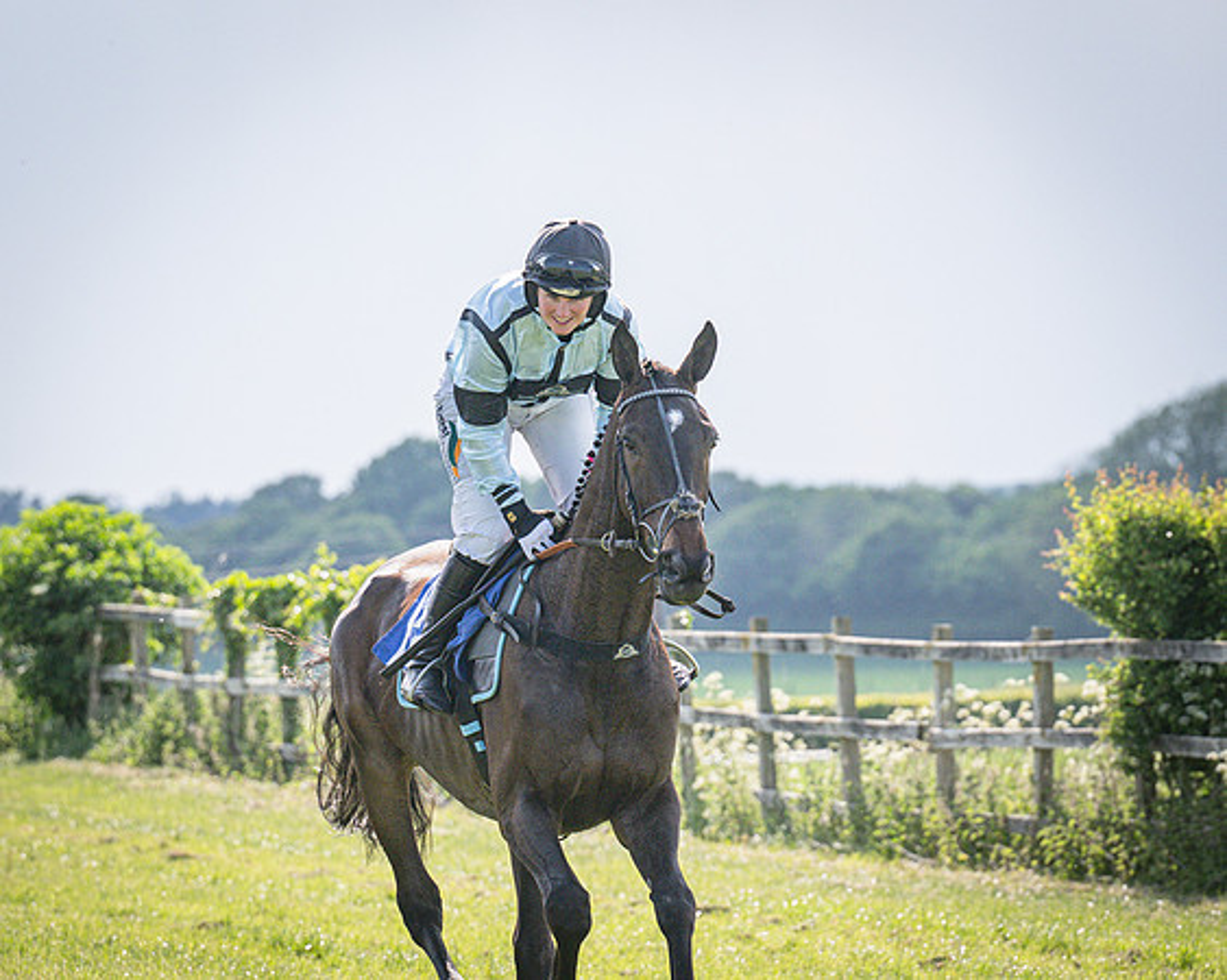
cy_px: 489
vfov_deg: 5.1
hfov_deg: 6.3
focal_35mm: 305
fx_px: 11066
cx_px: 682
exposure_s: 1/2000
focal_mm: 160
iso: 400
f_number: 5
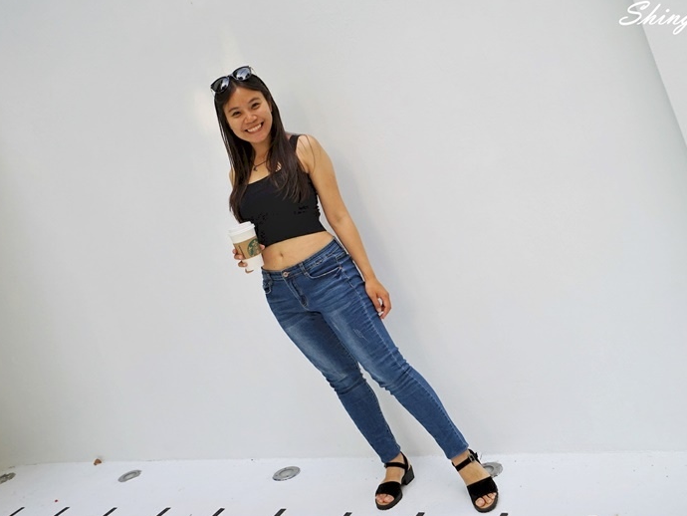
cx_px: 384
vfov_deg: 36.8
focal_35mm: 39
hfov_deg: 47.7
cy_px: 254
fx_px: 774
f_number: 5.6
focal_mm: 35
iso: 640
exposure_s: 1/250
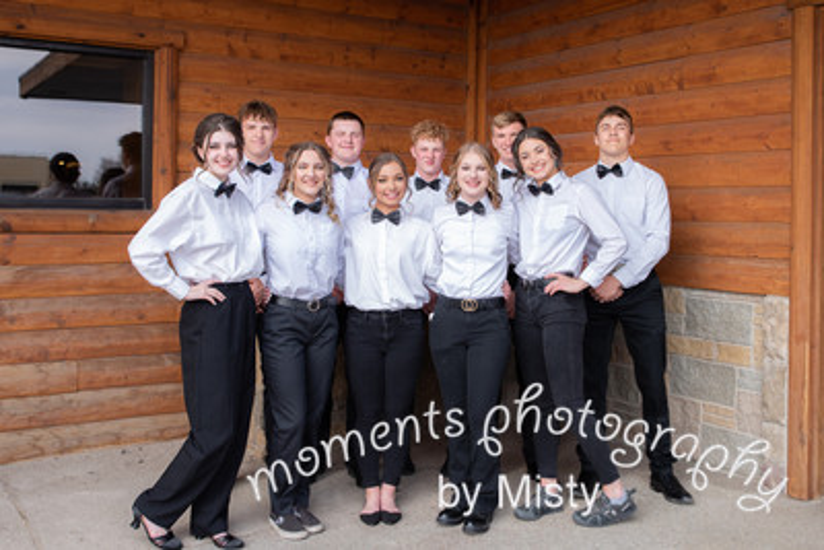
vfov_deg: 34.2
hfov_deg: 49.6
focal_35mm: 39
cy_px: 219
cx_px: 412
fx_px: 891
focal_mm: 31
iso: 125
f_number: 4
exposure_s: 1/200
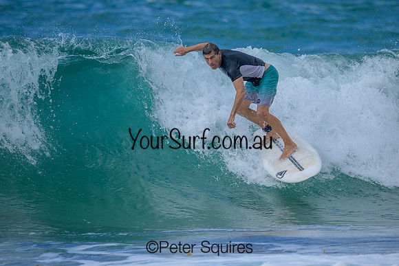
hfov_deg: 2.6
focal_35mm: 800
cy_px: 133
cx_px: 200
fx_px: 8868
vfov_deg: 1.7
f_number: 6.3
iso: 450
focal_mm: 800
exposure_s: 1/2000
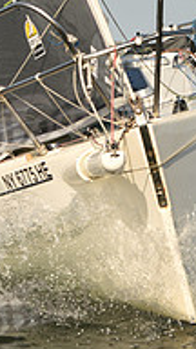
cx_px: 240
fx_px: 2929
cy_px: 12
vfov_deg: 6.8
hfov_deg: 3.8
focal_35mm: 317
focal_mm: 100
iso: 250
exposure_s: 1/640
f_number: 6.3
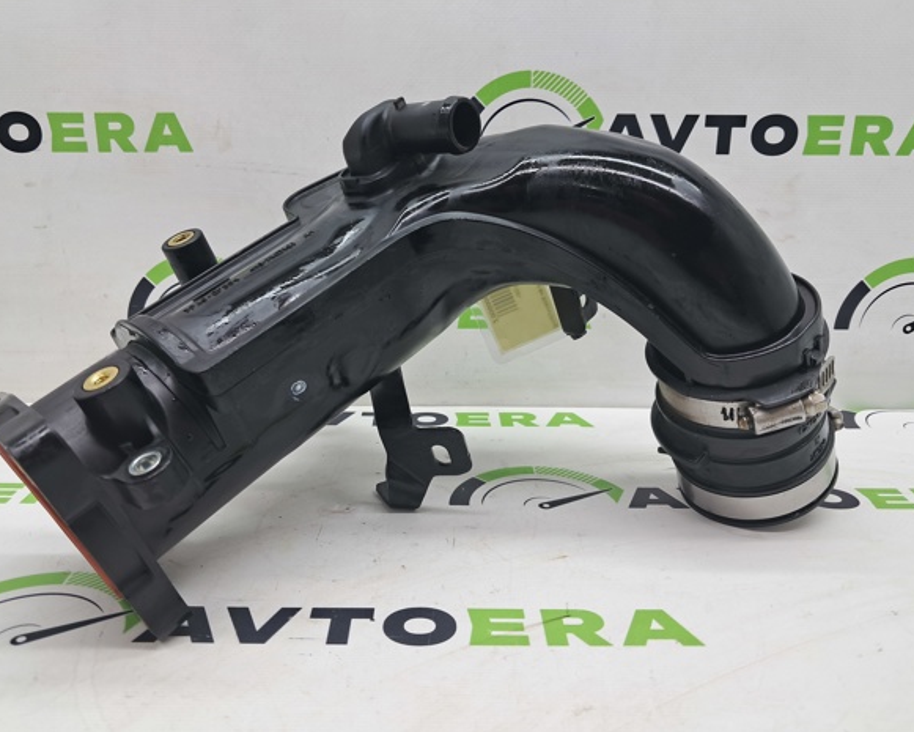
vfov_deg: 50.0
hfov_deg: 60.4
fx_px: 785
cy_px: 363
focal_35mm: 29
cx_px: 433
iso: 50
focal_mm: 4
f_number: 1.8
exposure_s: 1/50
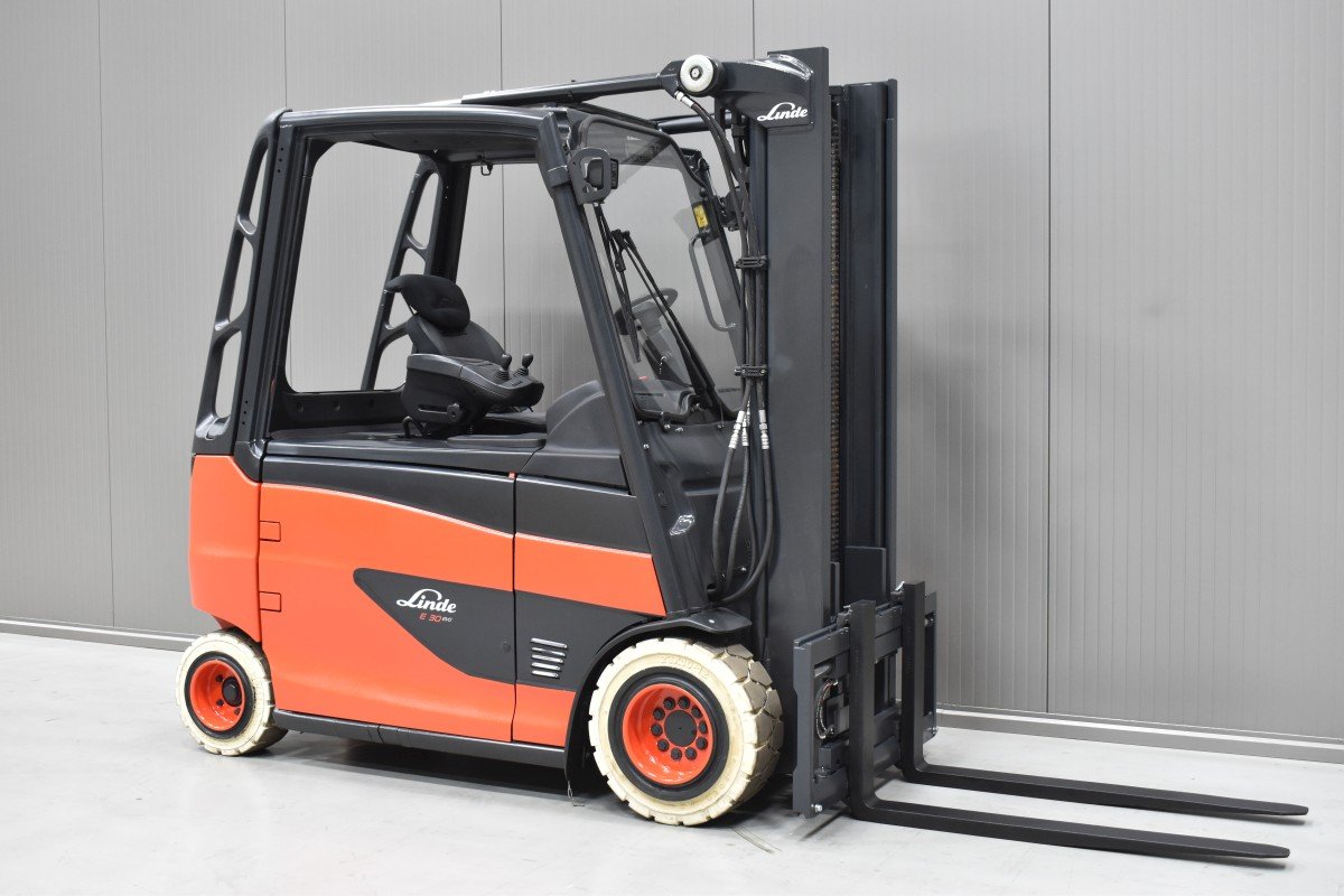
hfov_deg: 46.4
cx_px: 672
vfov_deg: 31.9
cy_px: 448
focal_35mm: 42
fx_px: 1568
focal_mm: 28
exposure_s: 1/20
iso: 1250
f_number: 5.6
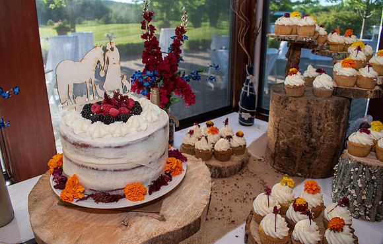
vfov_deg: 46.1
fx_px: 287
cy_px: 116
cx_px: 192
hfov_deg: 67.4
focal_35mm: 27
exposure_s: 1/100
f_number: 5
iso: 800
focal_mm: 18
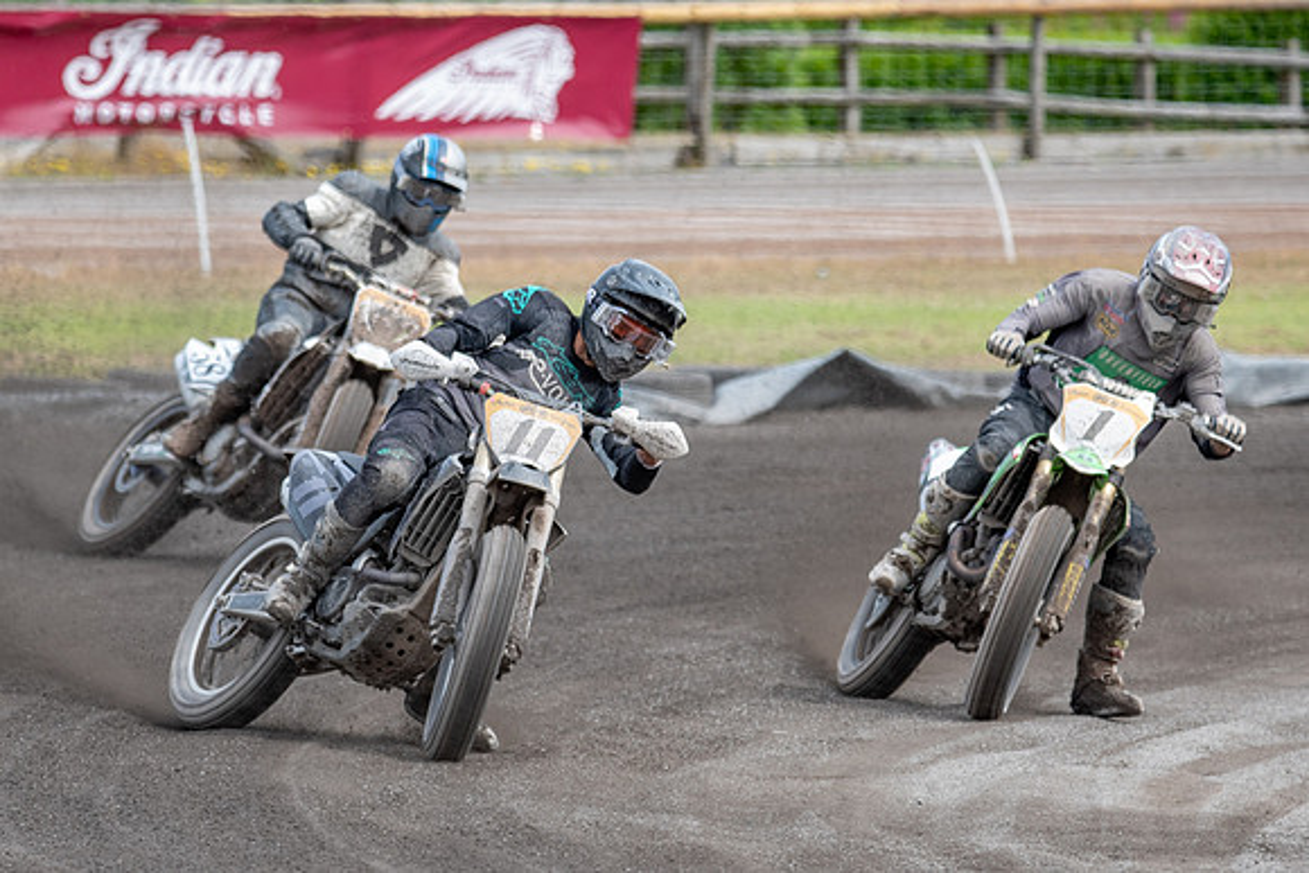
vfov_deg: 2.3
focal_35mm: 594
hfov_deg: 3.5
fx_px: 21614
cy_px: 616
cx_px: 472
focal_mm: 320
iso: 200
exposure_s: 1/400
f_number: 5.6
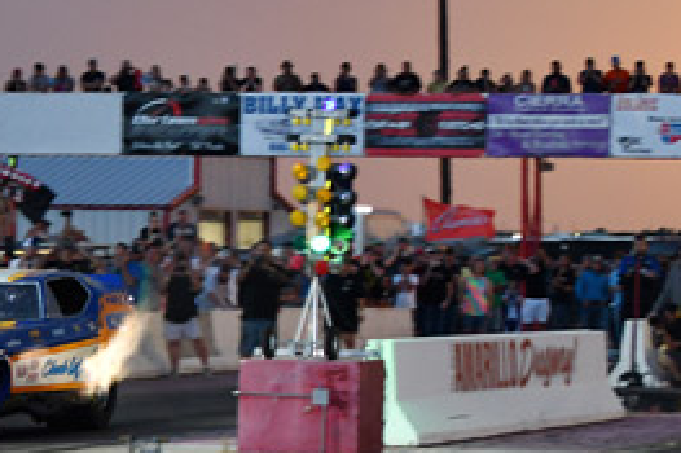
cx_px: 427
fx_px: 3781
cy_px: 233
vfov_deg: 6.9
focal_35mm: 200
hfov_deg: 10.3
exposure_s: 1/250
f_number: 2.8
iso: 640
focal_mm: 70
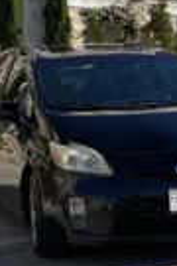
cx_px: 136
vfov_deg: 12.8
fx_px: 1180
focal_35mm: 160
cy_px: 148
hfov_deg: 8.6
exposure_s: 1/1597
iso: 20
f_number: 2
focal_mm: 6
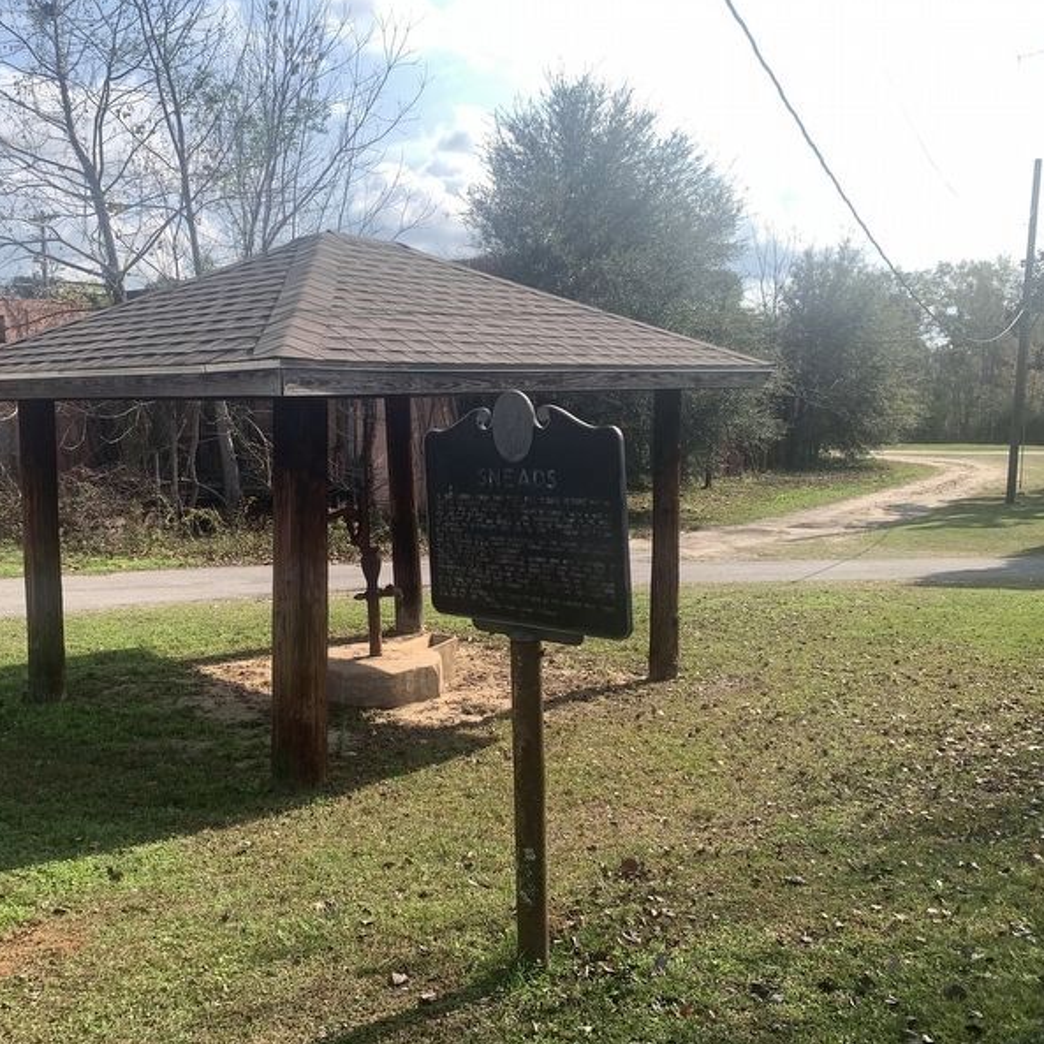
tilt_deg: -5.8
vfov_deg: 52.5
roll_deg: +0.8
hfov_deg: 52.3
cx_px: 438
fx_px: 1058
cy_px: 518
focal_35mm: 31
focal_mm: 4.25
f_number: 1.8
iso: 25
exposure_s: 1/1916
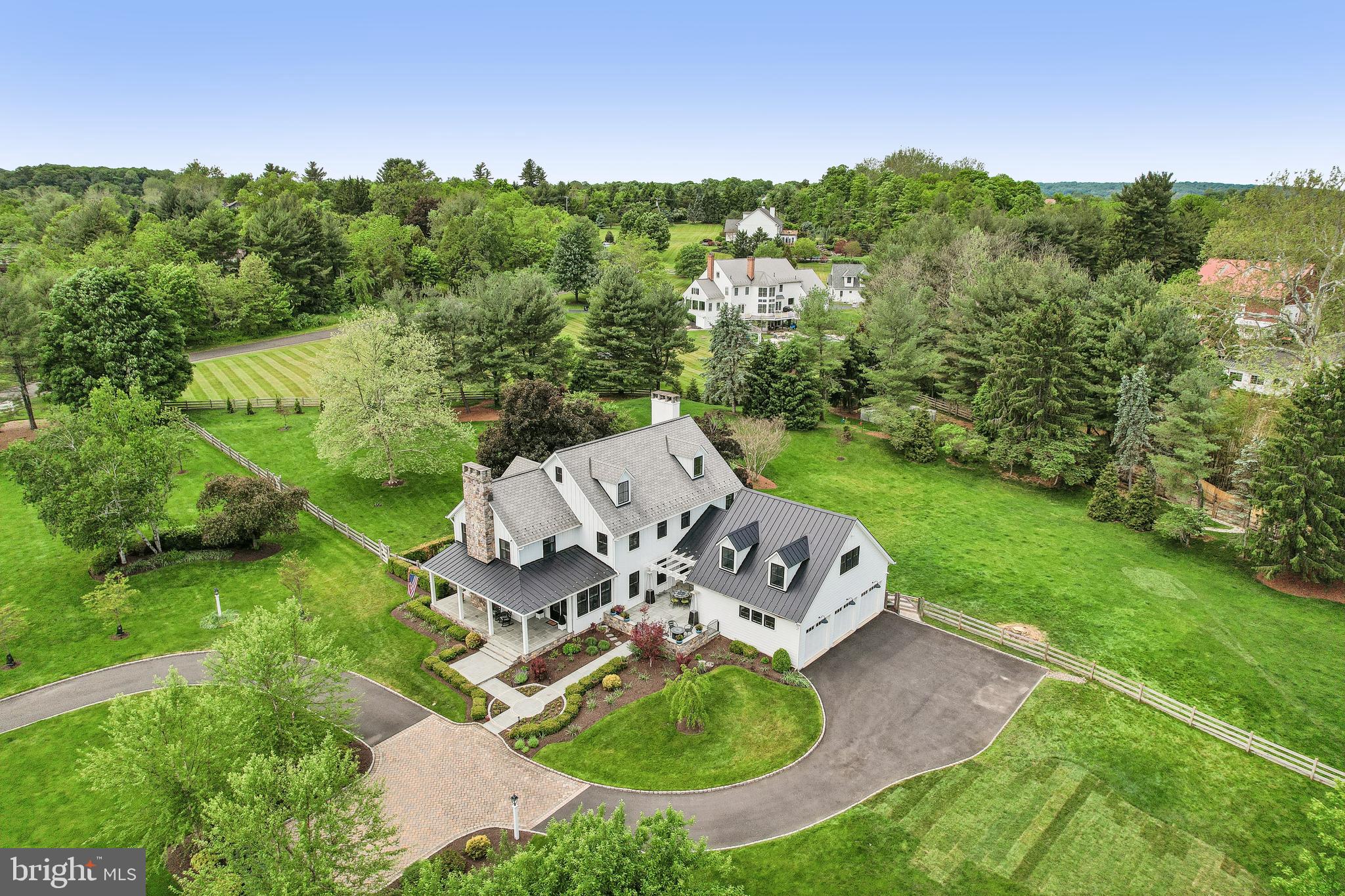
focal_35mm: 22
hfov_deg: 78.6
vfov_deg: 57.2
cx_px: 672
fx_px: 822
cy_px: 448
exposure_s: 1/3000
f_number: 2.8
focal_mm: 8.4
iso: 100
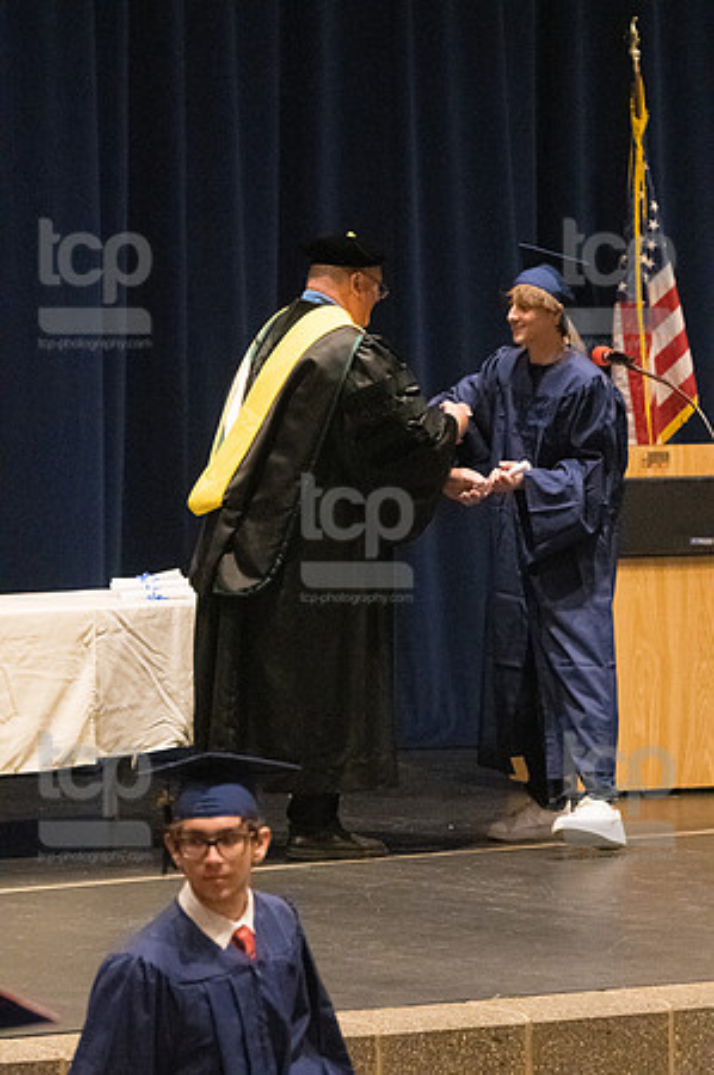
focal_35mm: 195
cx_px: 357
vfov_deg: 10.6
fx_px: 5814
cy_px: 538
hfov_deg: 7.0
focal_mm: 130
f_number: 4.5
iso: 8000
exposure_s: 1/250
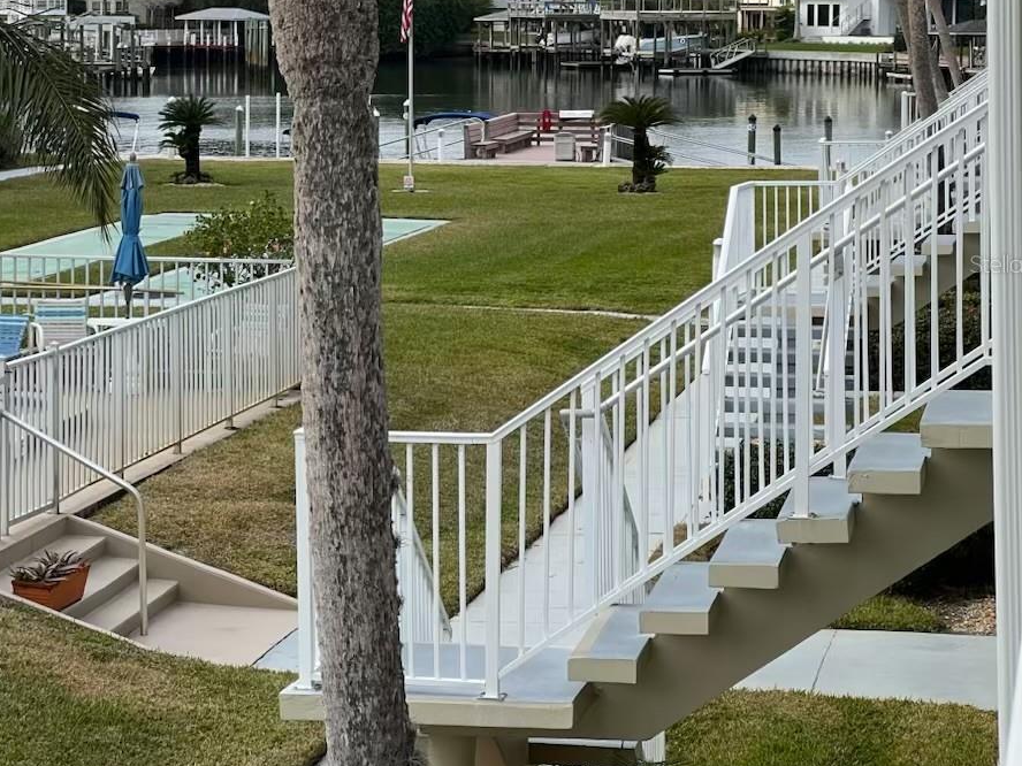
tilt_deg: -6.1
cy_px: 263
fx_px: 3277
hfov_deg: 17.7
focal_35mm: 111
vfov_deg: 13.3
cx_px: 342
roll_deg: -0.2
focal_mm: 9
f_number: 2.8
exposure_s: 1/544
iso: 32
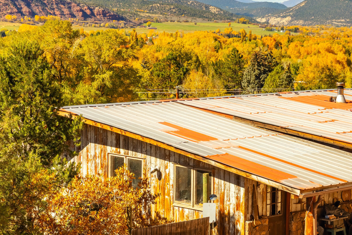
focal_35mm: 109
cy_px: 70
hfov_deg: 18.4
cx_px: 328
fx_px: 1065
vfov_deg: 12.6
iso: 200
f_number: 11
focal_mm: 57.5
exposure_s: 1/3200
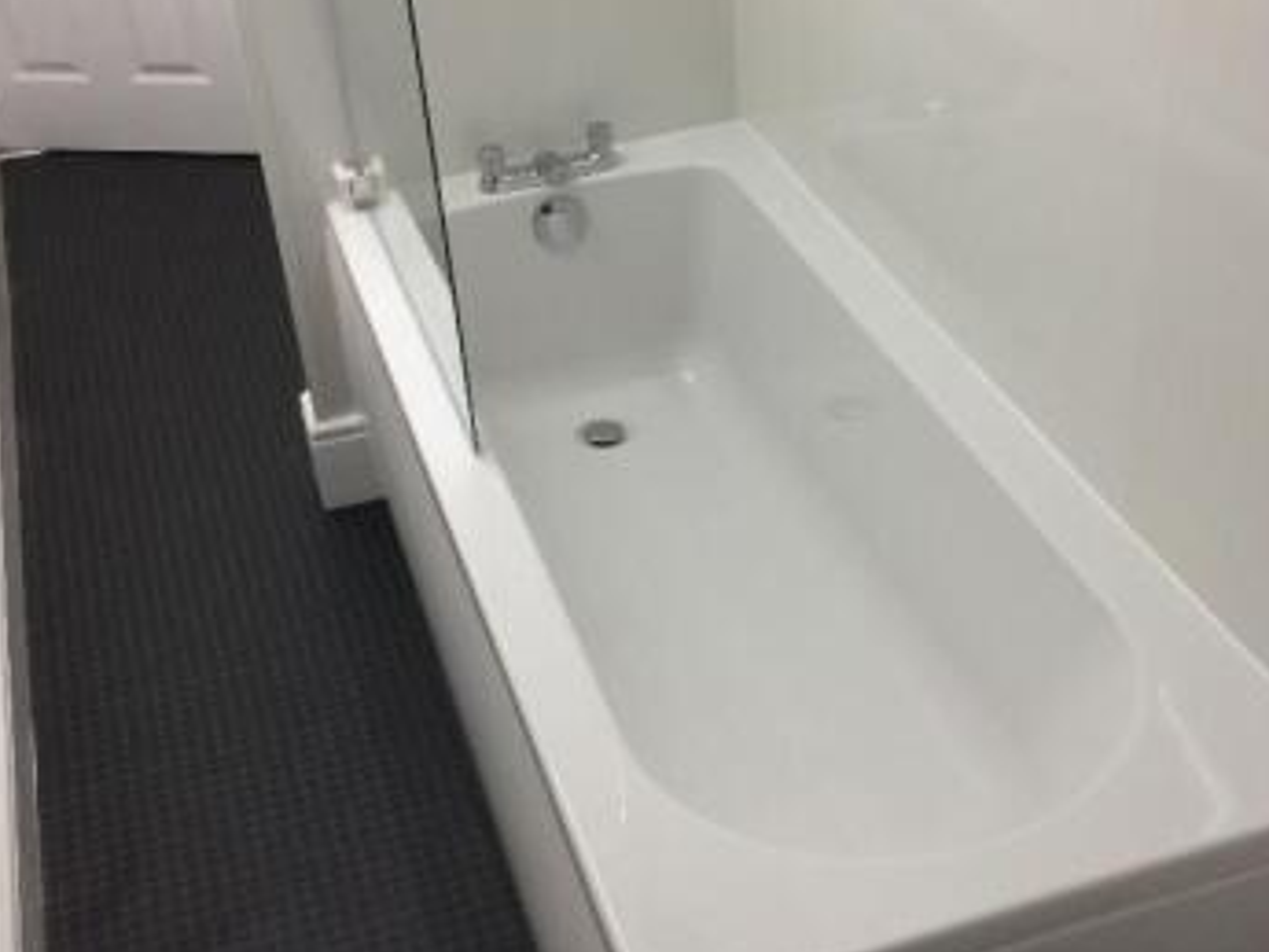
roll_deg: +4.6
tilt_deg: -33.7
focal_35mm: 49
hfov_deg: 38.9
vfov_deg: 29.7
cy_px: 421
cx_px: 701
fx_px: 1797
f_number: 2.2
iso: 64
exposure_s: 1/33
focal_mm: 4.15
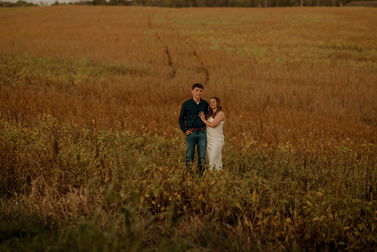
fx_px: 890
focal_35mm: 85
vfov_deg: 16.1
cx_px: 188
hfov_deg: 23.9
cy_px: 126
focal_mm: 85
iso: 200
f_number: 1.8
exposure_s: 1/125
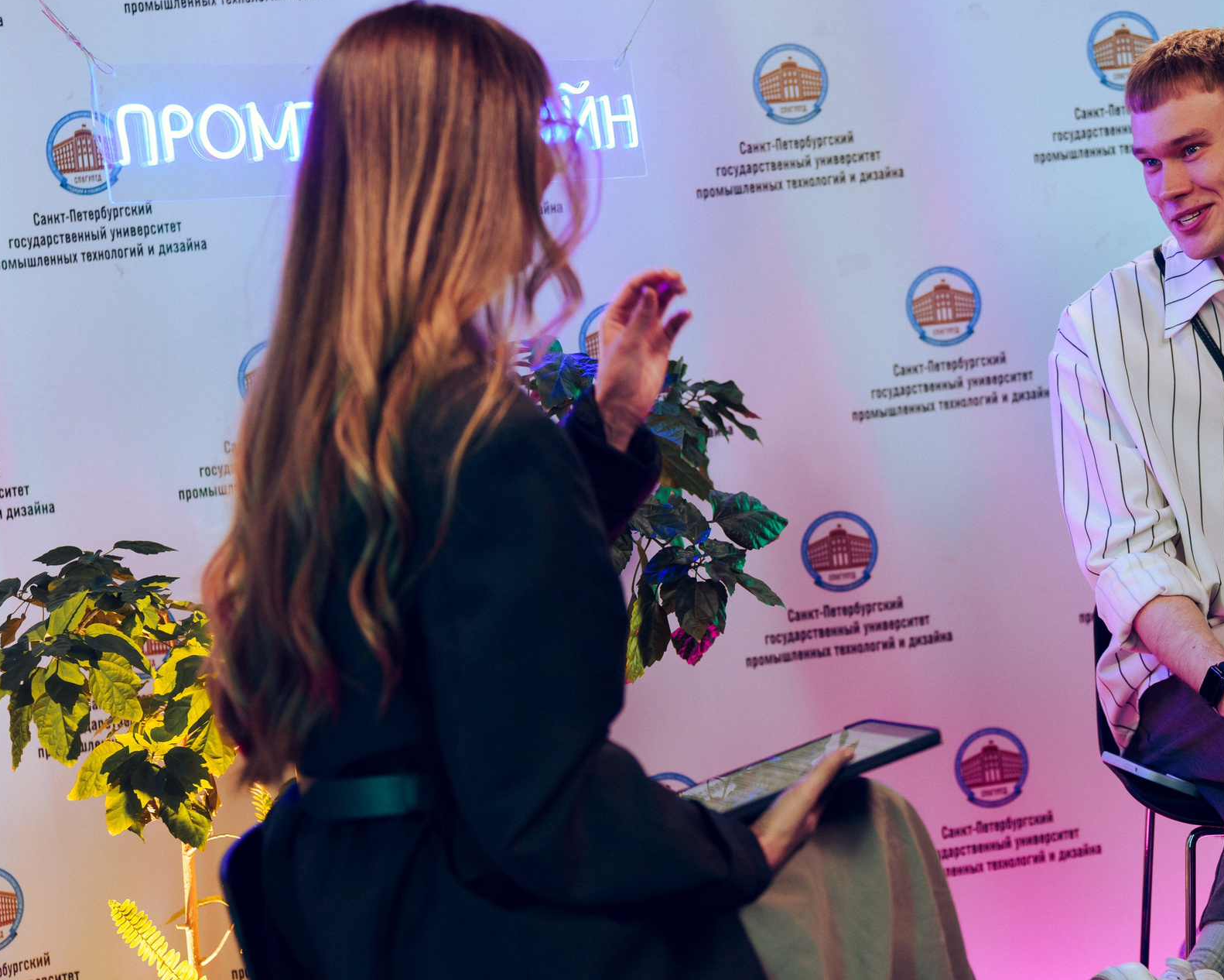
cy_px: 322
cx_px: 935
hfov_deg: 23.0
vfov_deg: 18.7
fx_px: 2971
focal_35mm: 82
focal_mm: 54
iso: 200
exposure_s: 1/200
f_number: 2.2
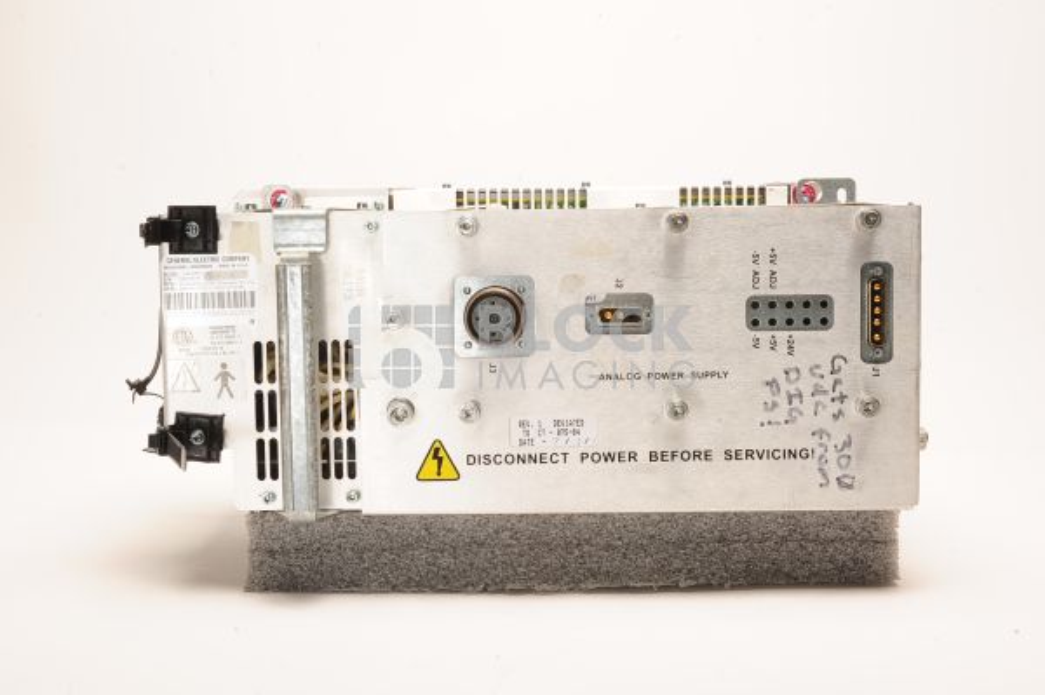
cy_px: 348
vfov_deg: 26.9
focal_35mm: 50
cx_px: 522
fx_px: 1450
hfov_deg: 39.6
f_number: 16
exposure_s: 1/160
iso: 320
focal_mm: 50
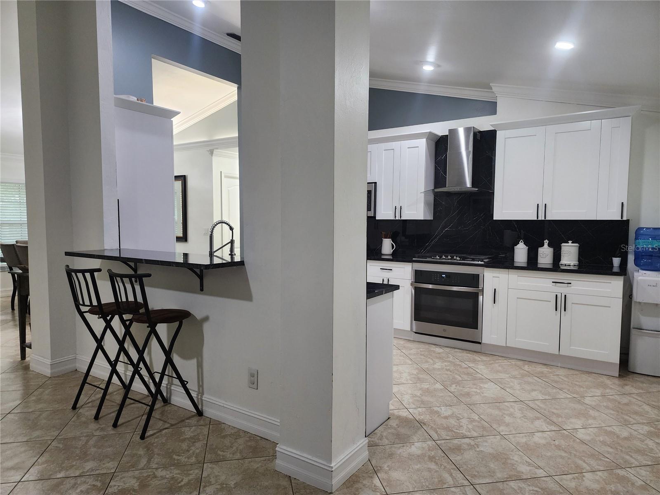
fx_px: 439
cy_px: 248
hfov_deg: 73.9
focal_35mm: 23
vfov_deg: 58.9
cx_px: 330
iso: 500
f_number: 1.8
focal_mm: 6.4
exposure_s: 1/120
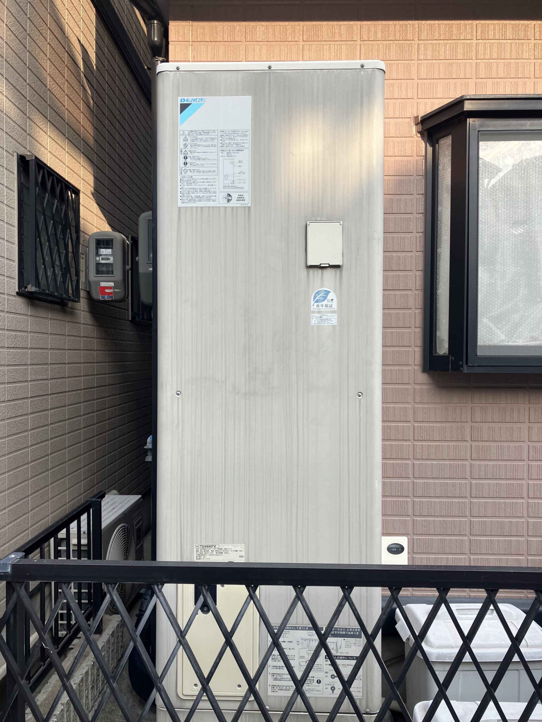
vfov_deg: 63.4
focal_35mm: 28
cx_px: 271
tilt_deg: +1.9
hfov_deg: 49.7
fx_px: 585
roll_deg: -0.6
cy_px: 361
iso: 32
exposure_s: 1/412
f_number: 1.8
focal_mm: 3.99
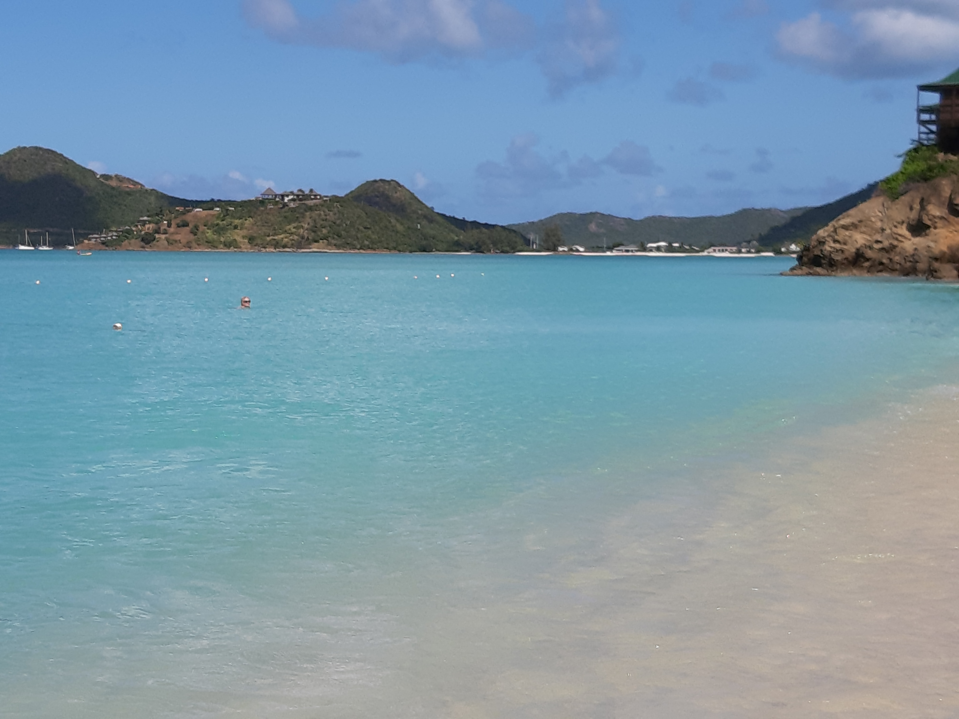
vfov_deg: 51.4
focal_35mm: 27
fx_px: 748
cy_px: 360
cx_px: 480
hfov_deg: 65.3
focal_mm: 3.93
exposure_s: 1/2793
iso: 40
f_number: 1.7
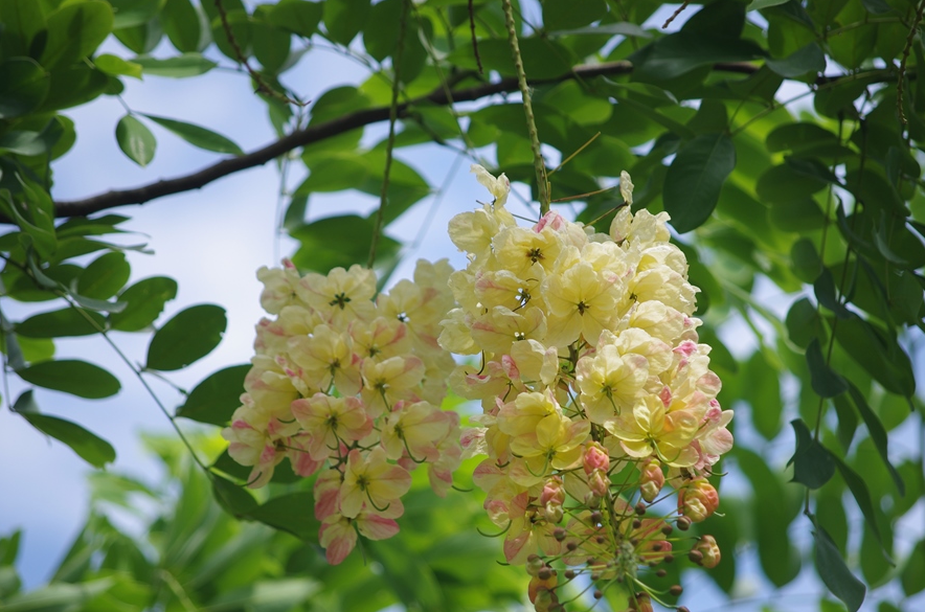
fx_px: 7126
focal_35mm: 278
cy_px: 343
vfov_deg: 4.9
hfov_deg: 7.4
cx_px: 500
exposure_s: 1/320
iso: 100
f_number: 5.6
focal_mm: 160
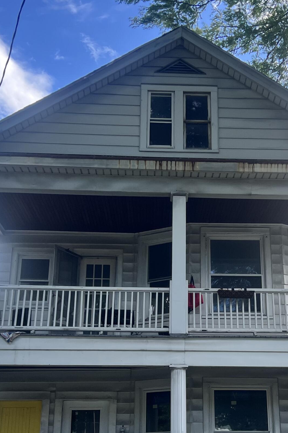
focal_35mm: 51
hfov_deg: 26.3
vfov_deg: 38.5
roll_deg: +0.3
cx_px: 193
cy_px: 284
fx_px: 612
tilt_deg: +17.8
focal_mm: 5.7
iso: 50
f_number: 1.5
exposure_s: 1/917
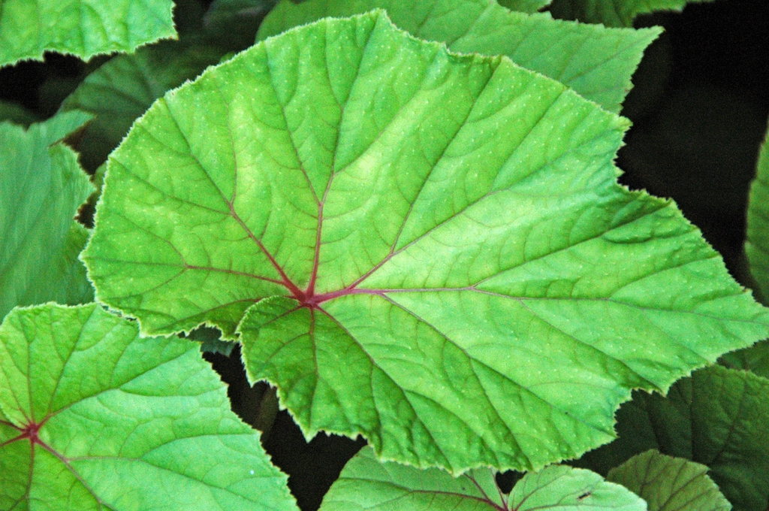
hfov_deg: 6.9
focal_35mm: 300
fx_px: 6400
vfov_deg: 4.6
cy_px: 256
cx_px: 384
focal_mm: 200
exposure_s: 1/250
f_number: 6.3
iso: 1600
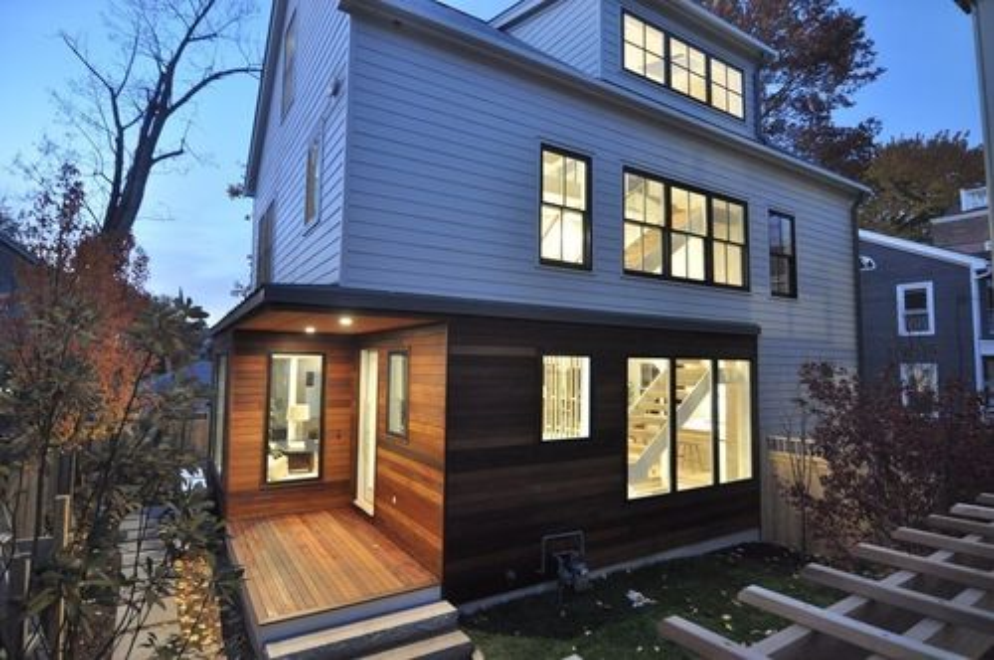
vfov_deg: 67.2
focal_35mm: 18
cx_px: 497
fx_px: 496
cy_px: 330
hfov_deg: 90.1
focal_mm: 12
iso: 1000
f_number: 4
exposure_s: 1/8
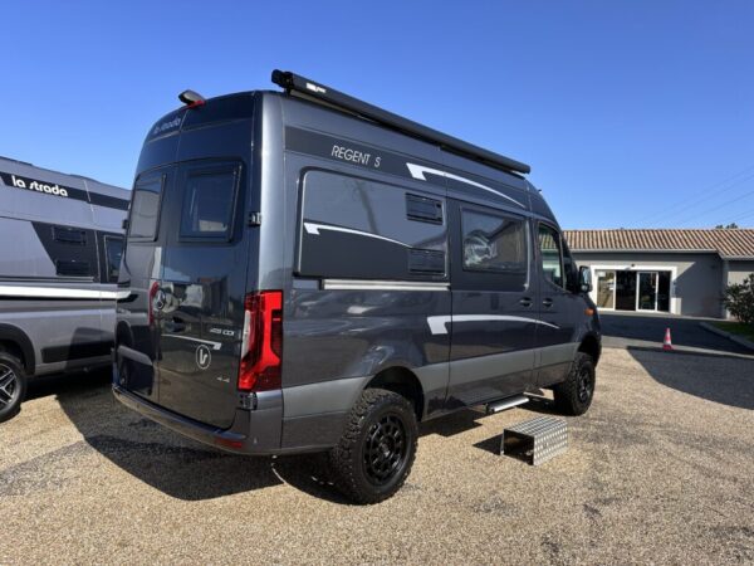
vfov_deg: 56.8
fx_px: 523
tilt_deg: -1.4
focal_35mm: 24
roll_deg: -0.9
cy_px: 283
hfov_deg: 71.6
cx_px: 377
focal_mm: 6.86
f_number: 1.78
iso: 80
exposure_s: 1/2732
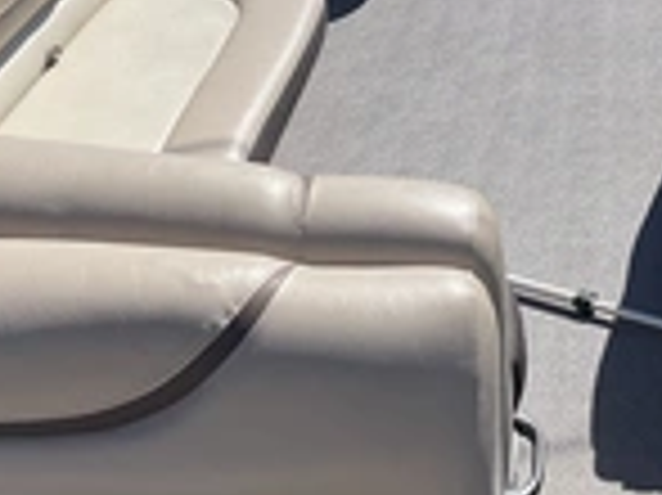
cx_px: 509
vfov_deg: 18.2
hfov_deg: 24.4
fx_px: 1510
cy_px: 22
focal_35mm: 79
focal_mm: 3
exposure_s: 1/2227
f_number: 1.8
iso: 25
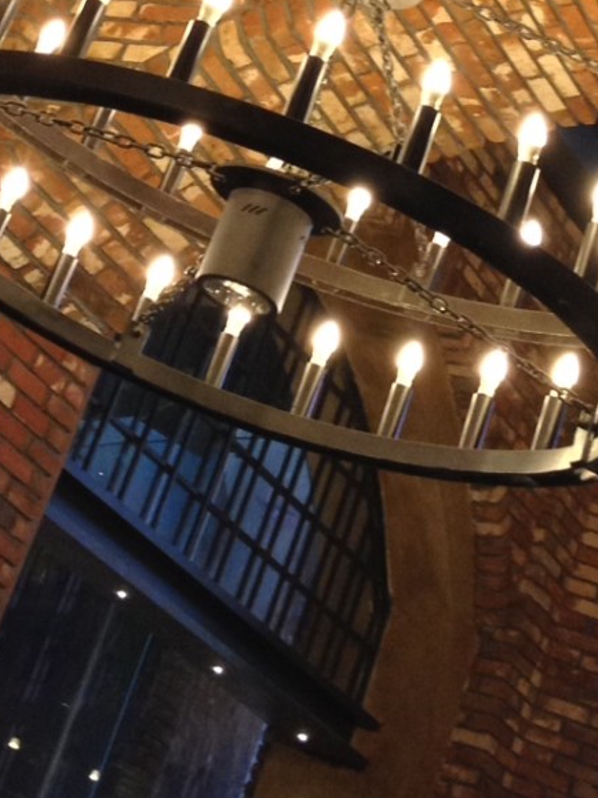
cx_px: 270
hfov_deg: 12.8
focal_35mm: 116
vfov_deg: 16.2
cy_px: -186
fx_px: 2673
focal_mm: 4.28
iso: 100
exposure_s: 1/20
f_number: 2.4
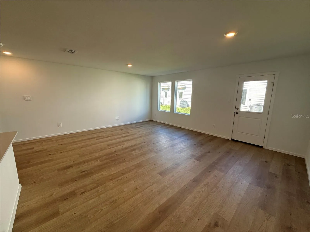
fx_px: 125
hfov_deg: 102.1
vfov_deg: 85.7
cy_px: 116
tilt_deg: -9.6
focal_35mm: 14
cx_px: 155
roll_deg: -1.1
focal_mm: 2.22
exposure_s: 1/128
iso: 64
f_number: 2.2
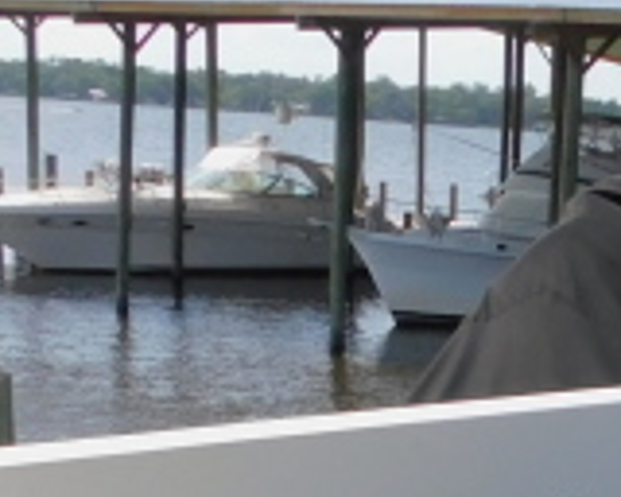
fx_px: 2058
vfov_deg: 13.2
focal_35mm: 112
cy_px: 679
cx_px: 908
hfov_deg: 15.9
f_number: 3
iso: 125
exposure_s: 1/1250
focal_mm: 4
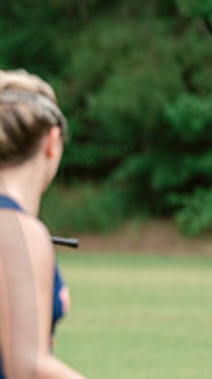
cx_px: -327
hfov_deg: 1.8
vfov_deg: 3.3
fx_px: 6640
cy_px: 337
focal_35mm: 662
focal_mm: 200
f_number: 4
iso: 250
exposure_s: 1/1000
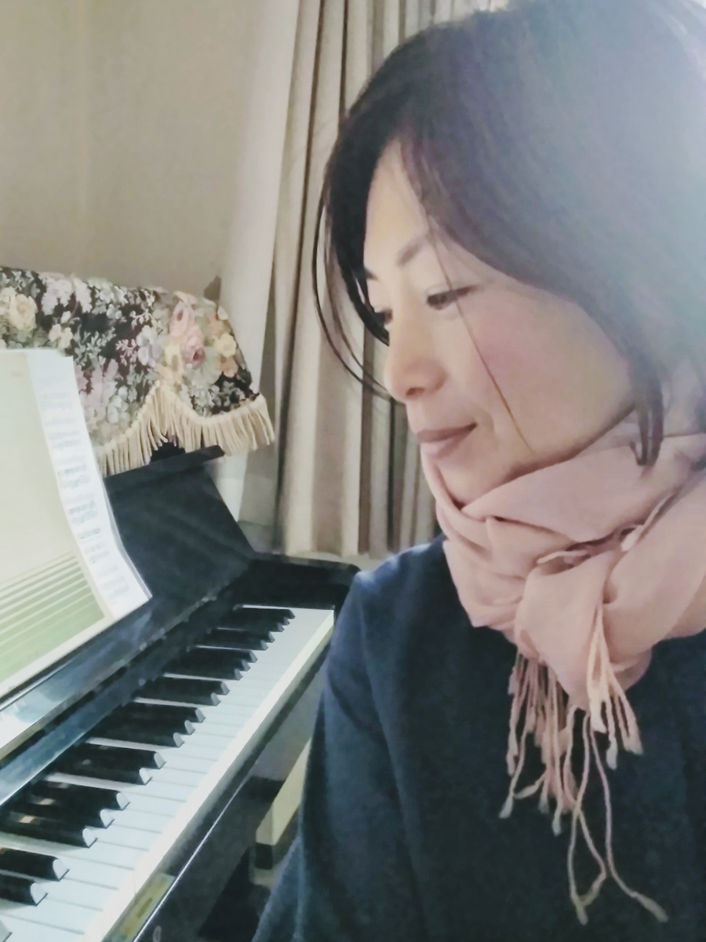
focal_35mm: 26
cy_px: 471
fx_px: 707
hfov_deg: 53.1
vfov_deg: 67.3
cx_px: 353
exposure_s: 1/20
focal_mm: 2.18
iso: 526
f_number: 2.4
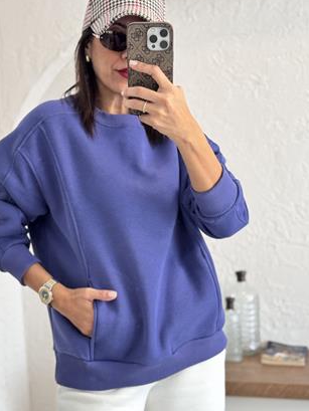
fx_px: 726
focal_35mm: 61
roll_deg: +4.1
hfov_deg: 24.0
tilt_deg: -21.6
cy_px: 231
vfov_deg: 31.6
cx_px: 129
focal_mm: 6.76
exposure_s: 1/113
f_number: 1.78
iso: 100
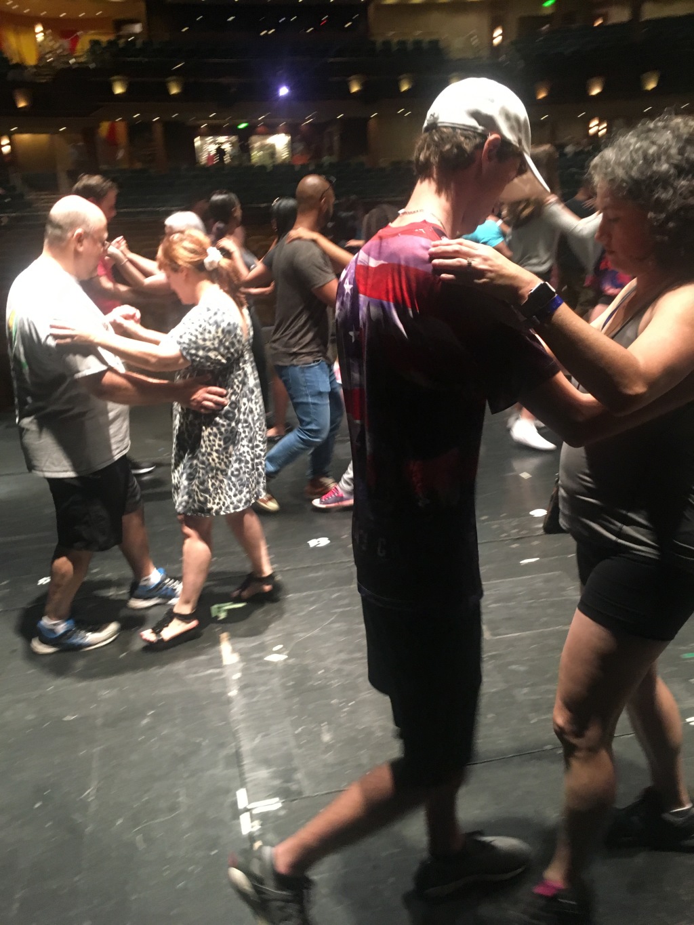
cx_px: 347
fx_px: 775
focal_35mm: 29
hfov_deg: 48.2
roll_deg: +2.2
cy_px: 462
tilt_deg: -18.1
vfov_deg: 61.7
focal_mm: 4.15
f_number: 2.2
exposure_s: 1/15
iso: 200
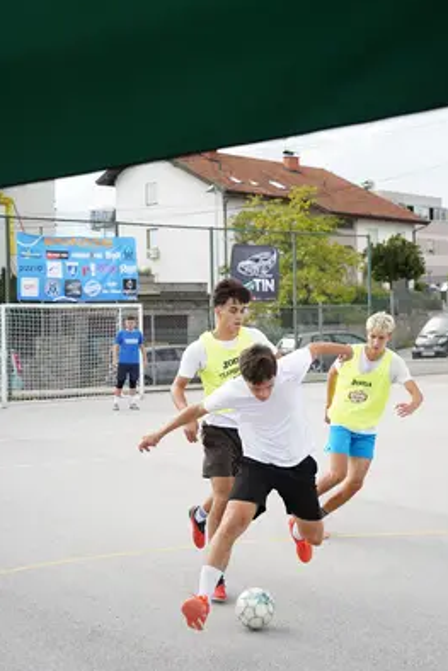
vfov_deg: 35.6
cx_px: 269
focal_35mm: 56
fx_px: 1044
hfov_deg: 24.2
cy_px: 313
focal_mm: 46
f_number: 3.5
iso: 640
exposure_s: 1/1000
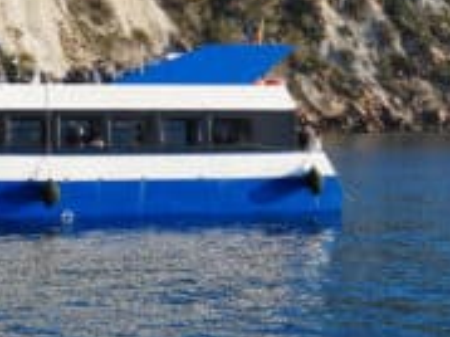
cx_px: 40
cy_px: 176
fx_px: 1221
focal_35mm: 94
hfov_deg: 20.4
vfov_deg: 15.7
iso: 200
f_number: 8
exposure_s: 1/320
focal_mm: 21
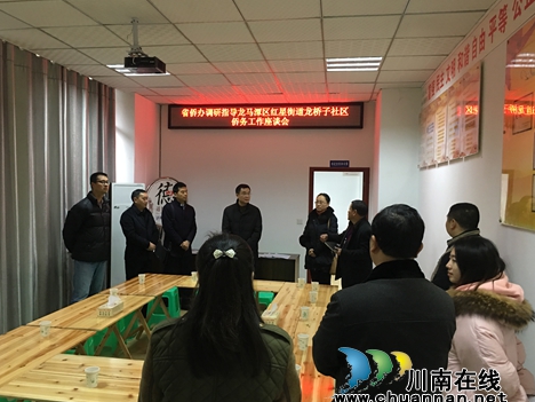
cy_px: 208
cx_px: 256
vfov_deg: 45.4
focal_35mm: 31
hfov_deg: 58.3
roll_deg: -1.4
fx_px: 479
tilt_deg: -1.3
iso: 100
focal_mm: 4.15
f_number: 2.2
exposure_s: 1/10
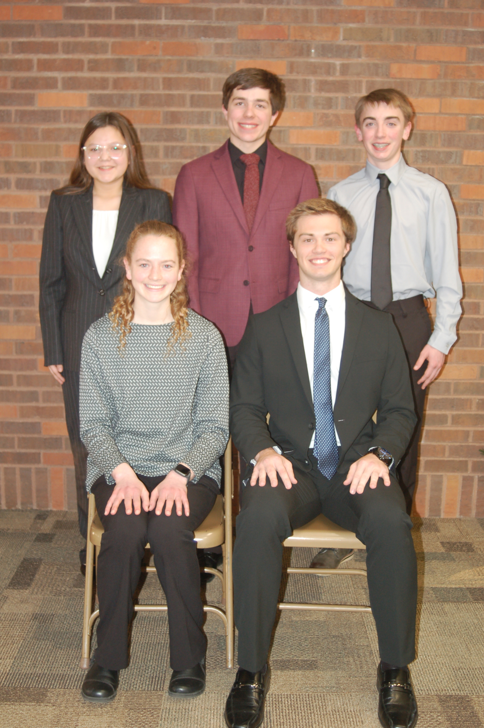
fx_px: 939
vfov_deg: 42.4
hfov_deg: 28.9
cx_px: 242
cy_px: 364
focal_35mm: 46
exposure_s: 1/60
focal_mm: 31
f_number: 3.5
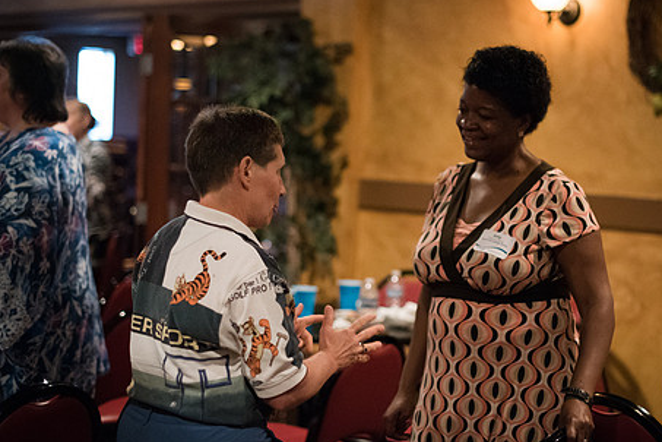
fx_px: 1177
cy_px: 194
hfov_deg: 31.3
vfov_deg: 21.2
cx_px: 400
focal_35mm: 64
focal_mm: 50
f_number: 1.8
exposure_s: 1/200
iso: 8000
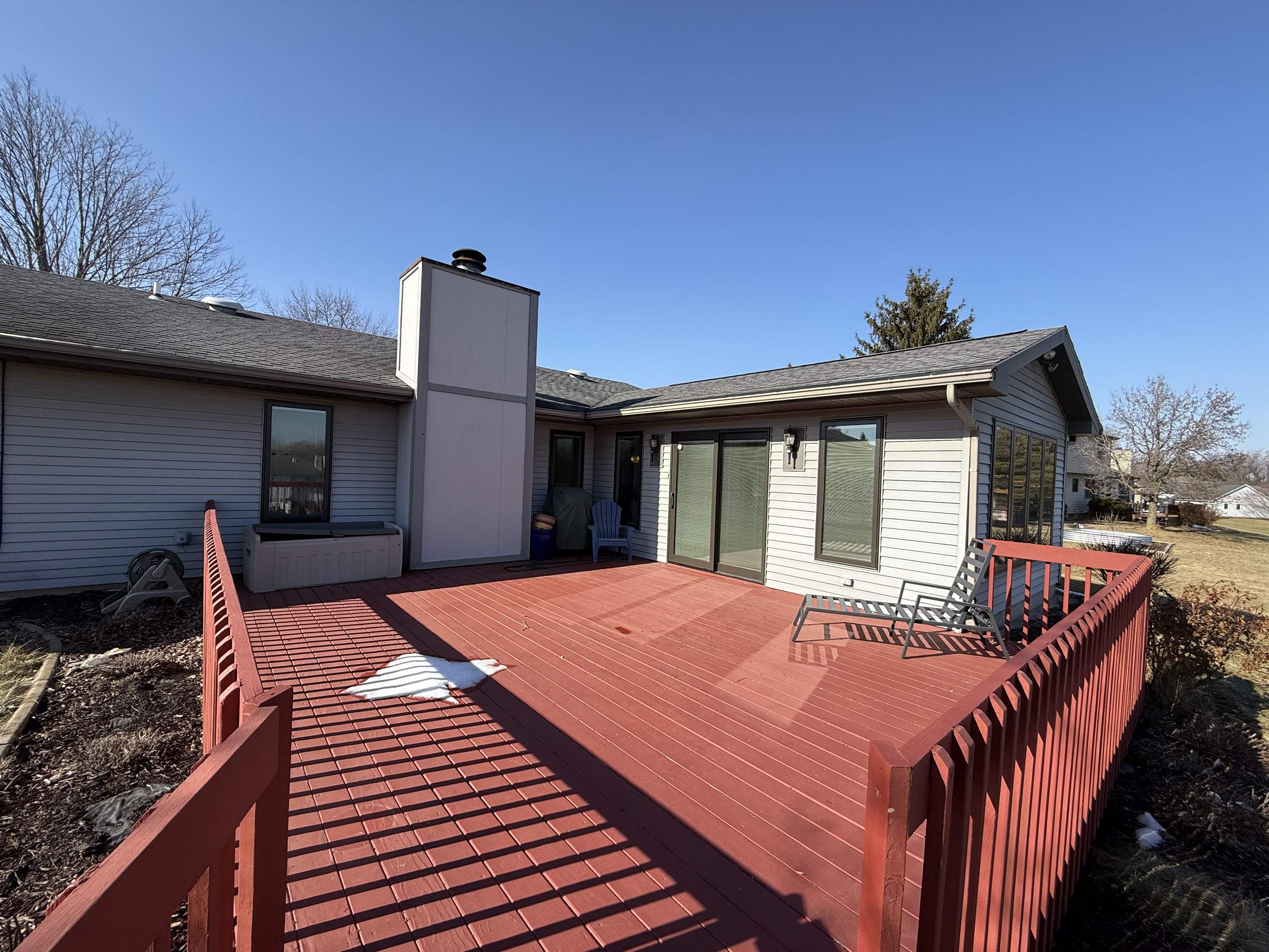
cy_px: 476
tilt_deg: +0.2
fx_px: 513
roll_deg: -2.0
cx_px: 634
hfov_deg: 102.1
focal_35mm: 14
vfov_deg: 85.7
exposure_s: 1/1497
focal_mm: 2.22
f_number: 2.2
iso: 50
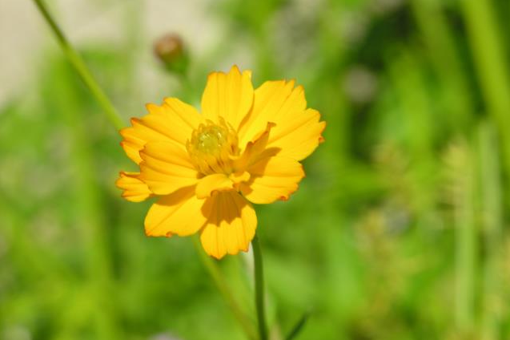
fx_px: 2591
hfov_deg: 11.2
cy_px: 165
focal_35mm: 183
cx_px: 255
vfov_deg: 7.5
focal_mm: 44.5
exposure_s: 1/193
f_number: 7.1
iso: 50
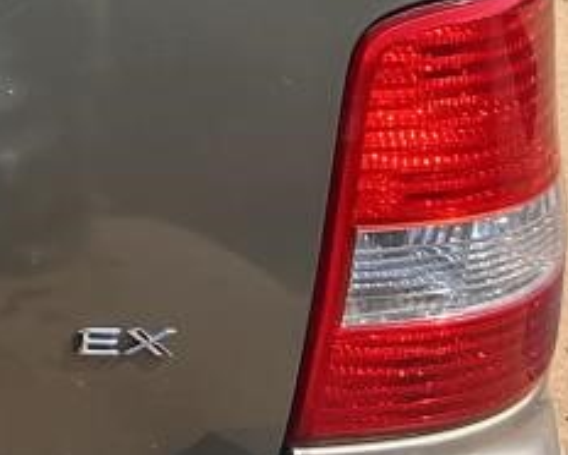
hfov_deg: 12.3
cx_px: -536
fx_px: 2355
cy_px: -179
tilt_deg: -14.8
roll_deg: +1.7
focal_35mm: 140
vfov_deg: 10.7
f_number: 1.5
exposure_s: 1/2208
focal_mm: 5.7
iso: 50
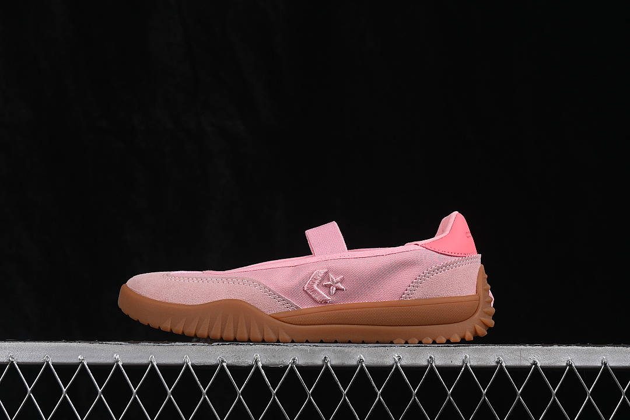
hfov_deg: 27.0
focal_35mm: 75
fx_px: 1312
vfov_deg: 18.2
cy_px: 210
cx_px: 315
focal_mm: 50
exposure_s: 1/80
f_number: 8
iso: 160
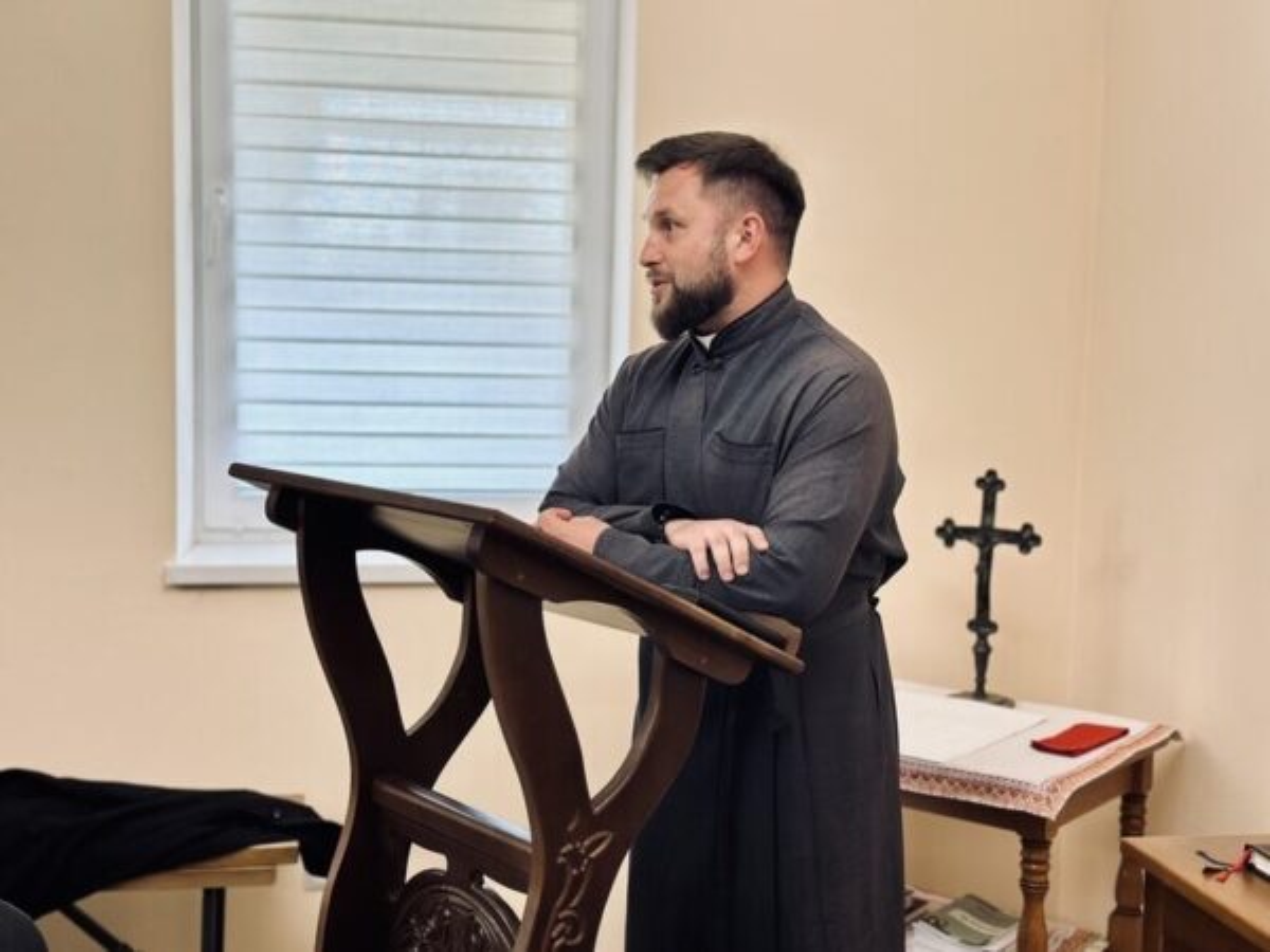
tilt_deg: -5.8
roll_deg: -1.6
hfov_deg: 39.7
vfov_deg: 30.3
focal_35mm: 48
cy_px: 476
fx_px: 1761
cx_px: 635
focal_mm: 6.86
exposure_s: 1/100
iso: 100
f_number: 1.78
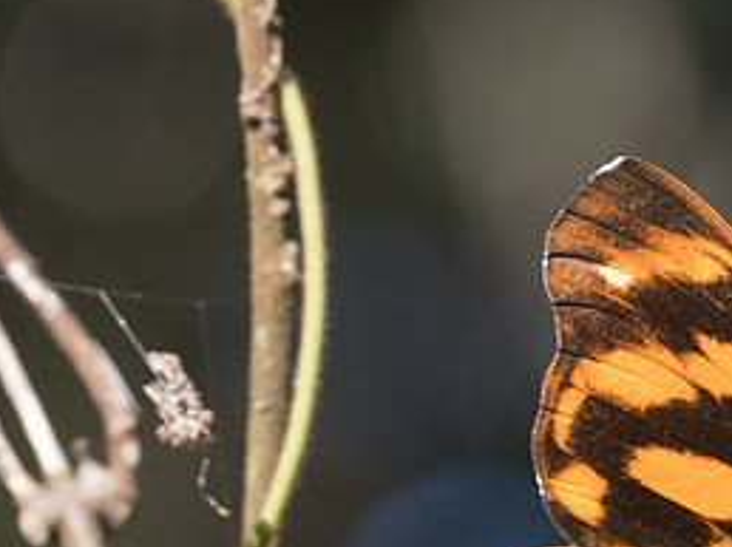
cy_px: 522
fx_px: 25732
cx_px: 840
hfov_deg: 1.6
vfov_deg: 1.2
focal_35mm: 1218
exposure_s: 1/200
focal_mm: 150
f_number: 11
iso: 1000
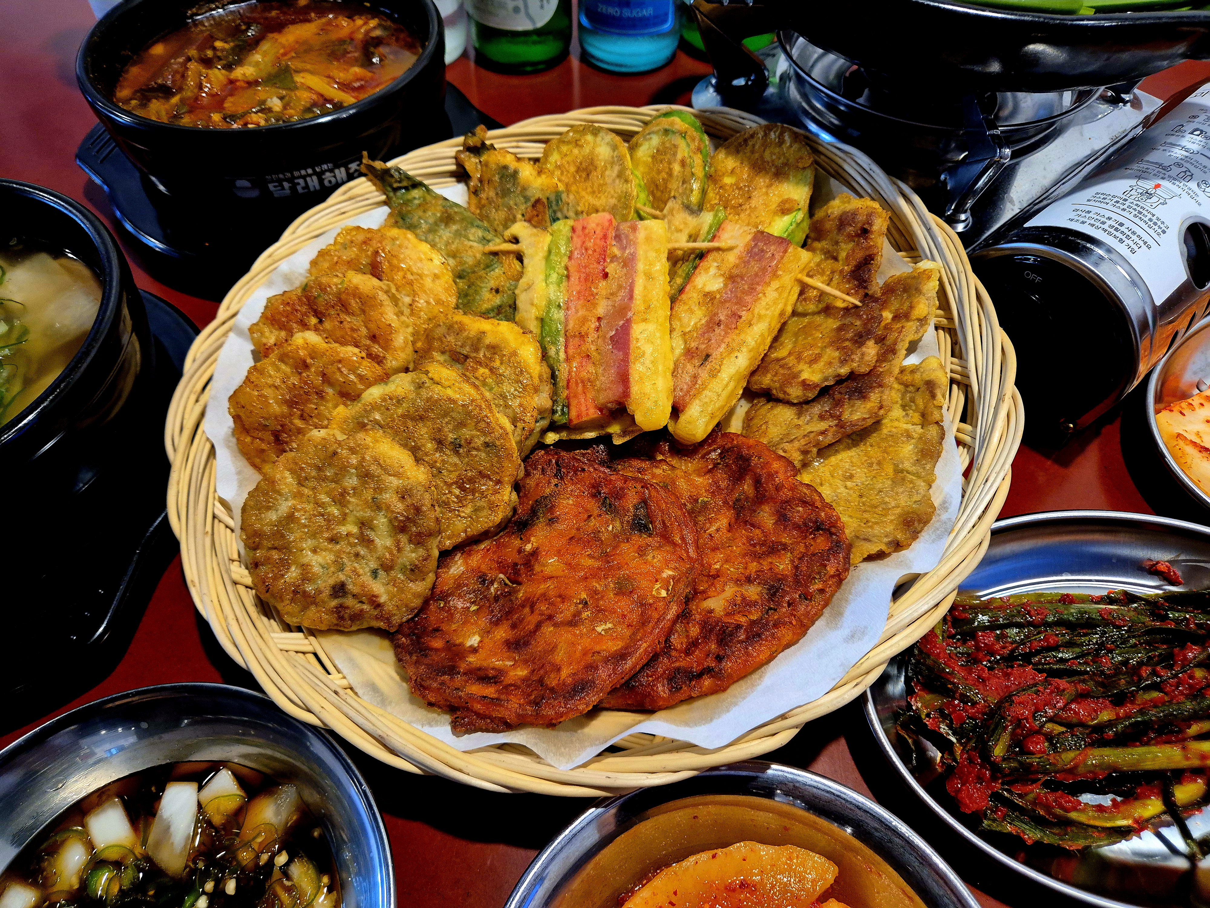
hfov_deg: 73.9
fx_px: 804
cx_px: 605
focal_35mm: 23
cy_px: 454
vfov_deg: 58.9
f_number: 1.8
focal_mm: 5.4
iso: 400
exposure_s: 1/120
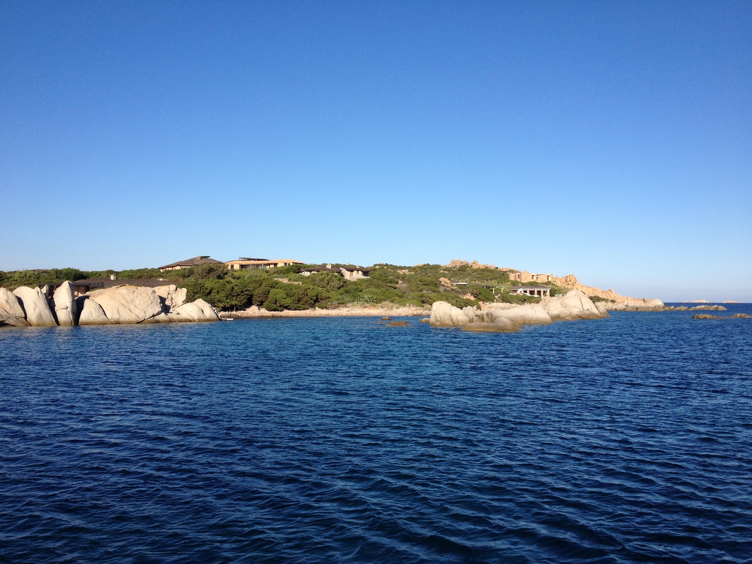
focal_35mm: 35
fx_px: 760
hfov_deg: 52.6
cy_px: 282
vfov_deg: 40.7
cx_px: 376
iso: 64
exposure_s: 1/1972
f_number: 2.4
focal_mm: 4.28
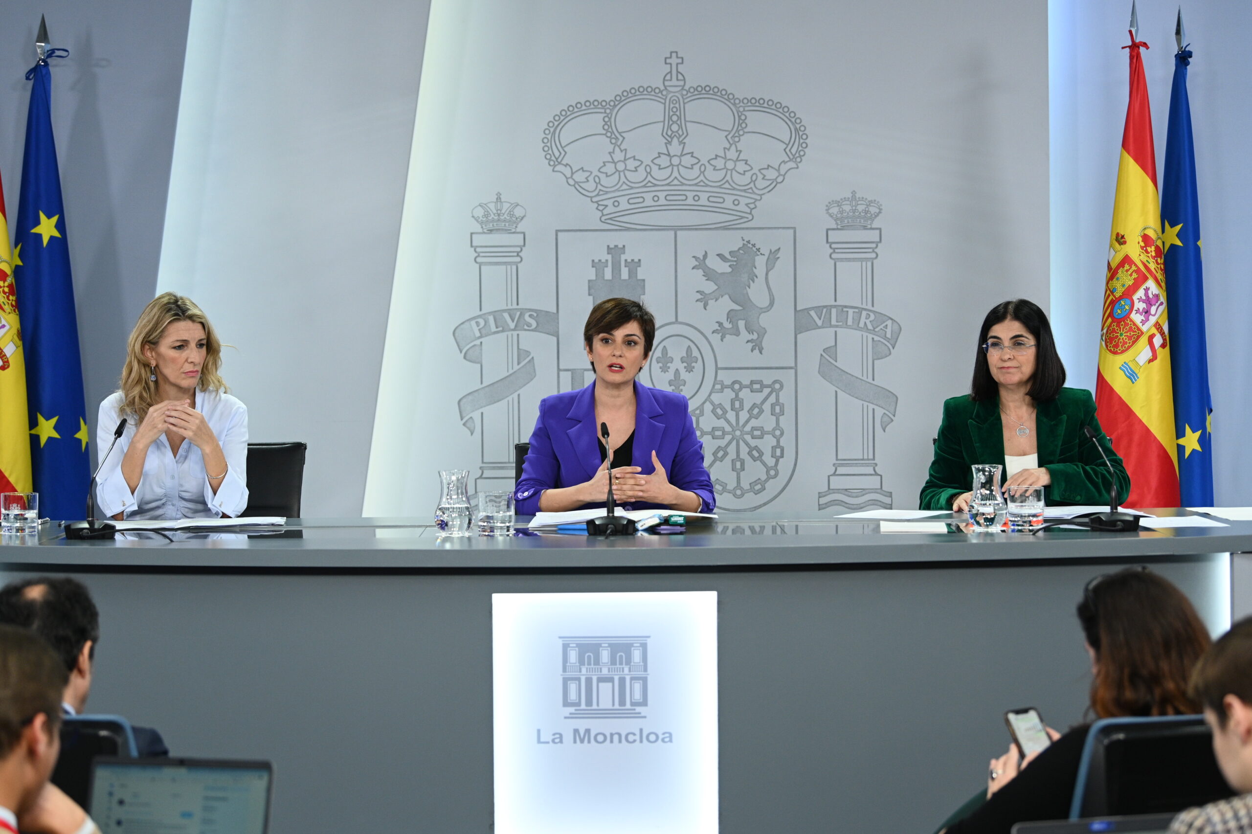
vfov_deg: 16.6
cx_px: 626
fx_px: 2851
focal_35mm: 82
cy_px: 417
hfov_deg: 24.8
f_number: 3.5
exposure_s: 1/320
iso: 1250
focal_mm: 82
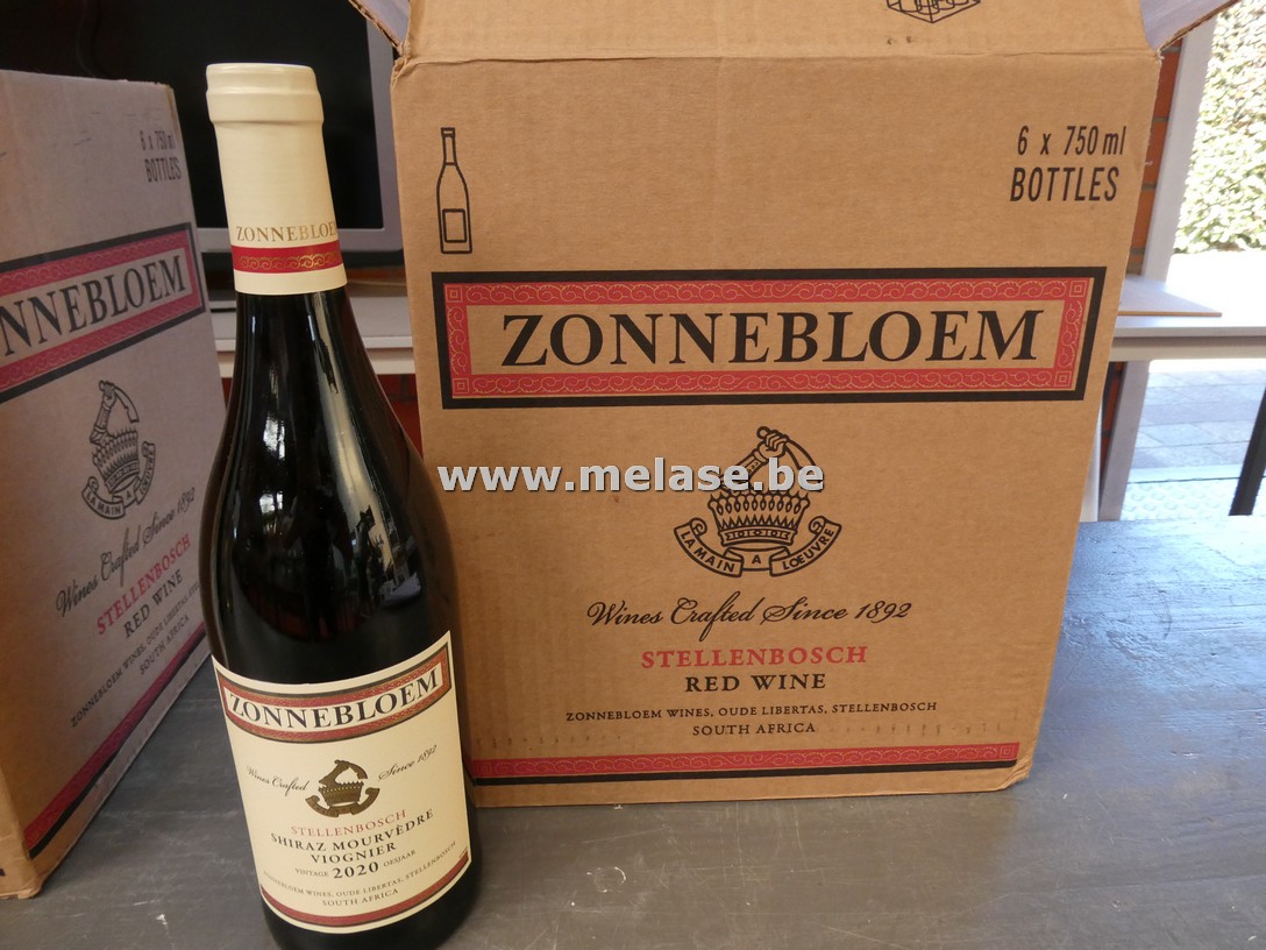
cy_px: 475
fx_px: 878
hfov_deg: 71.6
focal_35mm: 24
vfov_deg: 56.8
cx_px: 633
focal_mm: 4.3
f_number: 3.3
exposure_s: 1/60
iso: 250
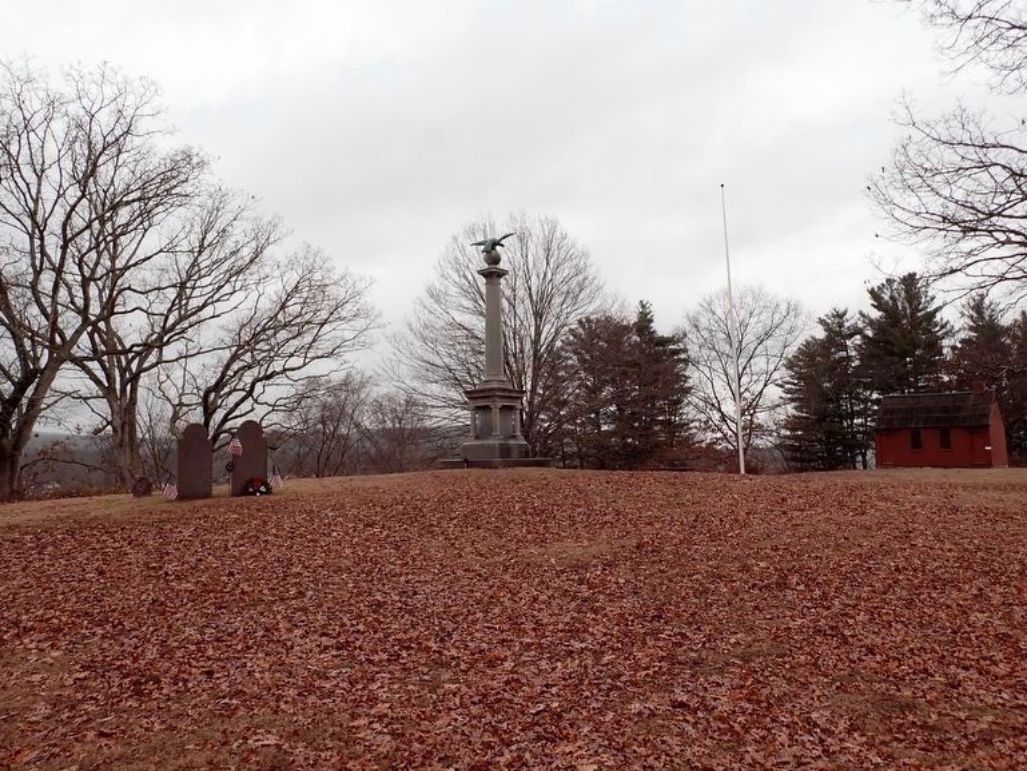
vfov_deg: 53.1
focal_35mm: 26
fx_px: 771
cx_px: 510
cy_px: 379
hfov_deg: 67.3
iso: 100
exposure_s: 1/160
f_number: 2.8
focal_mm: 4.5
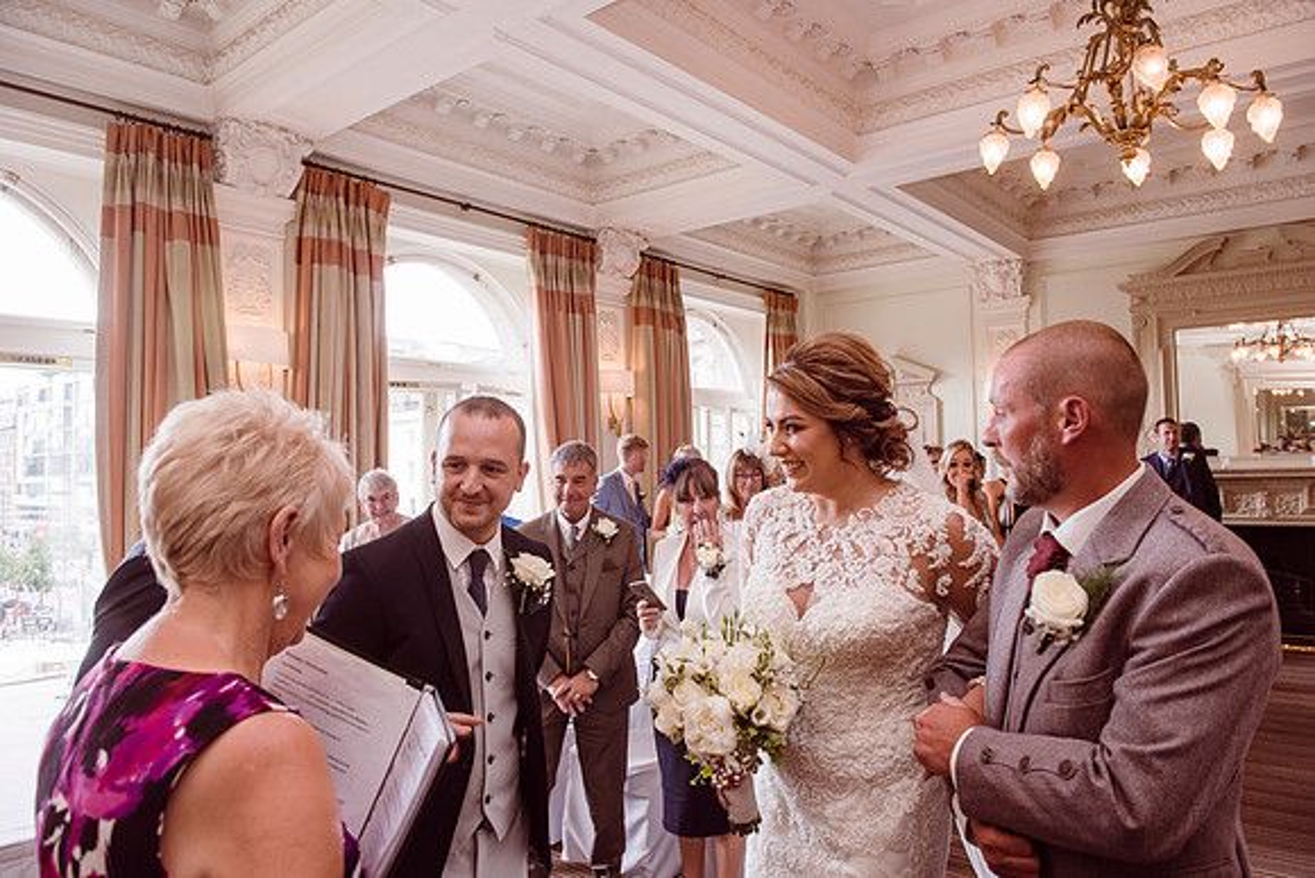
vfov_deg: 53.2
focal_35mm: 24
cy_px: 439
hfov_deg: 73.7
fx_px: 877
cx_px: 658
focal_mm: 24
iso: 320
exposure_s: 1/60
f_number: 5.6
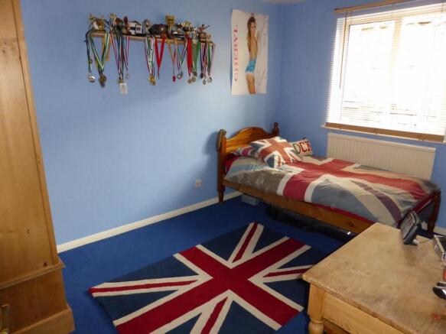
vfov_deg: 56.8
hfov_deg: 71.6
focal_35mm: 24
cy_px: 167
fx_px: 309
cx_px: 223
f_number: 3.3
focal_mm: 4.3
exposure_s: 1/60
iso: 500
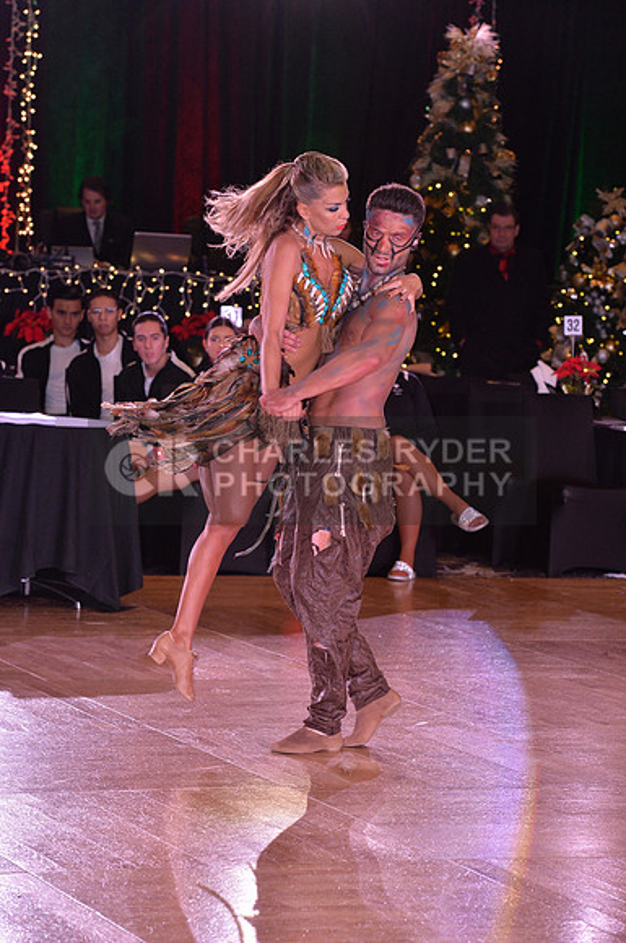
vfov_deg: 15.2
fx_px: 3532
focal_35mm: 135
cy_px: 472
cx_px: 313
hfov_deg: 10.1
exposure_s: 1/250
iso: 2000
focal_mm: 135
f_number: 6.3
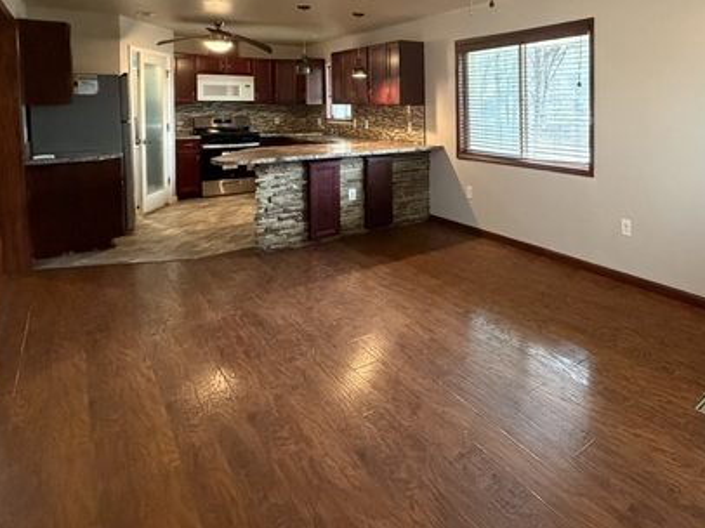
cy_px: 115
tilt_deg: -1.6
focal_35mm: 23
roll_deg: +0.2
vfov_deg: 55.2
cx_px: 537
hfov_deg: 68.6
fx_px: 468
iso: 1000
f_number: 2.2
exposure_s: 1/60
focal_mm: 2.22
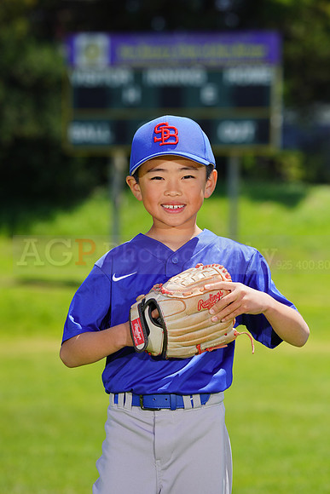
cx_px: 165
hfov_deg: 5.5
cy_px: 247
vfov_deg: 8.2
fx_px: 3435
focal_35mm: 250
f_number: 8
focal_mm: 250
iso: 100
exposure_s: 1/250
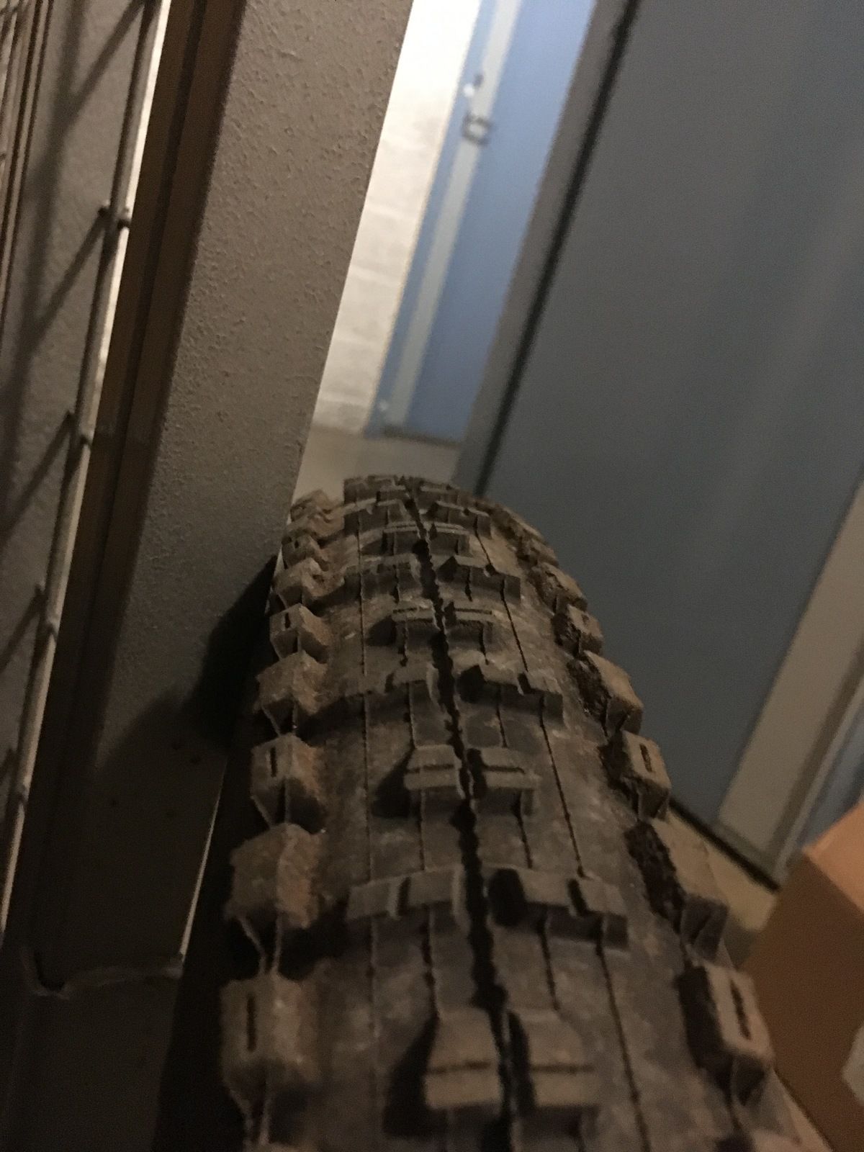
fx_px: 965
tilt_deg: -18.7
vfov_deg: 61.7
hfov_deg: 48.2
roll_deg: -17.3
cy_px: 576
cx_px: 432
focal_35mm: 29
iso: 800
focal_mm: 4.15
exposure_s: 1/17
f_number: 2.2
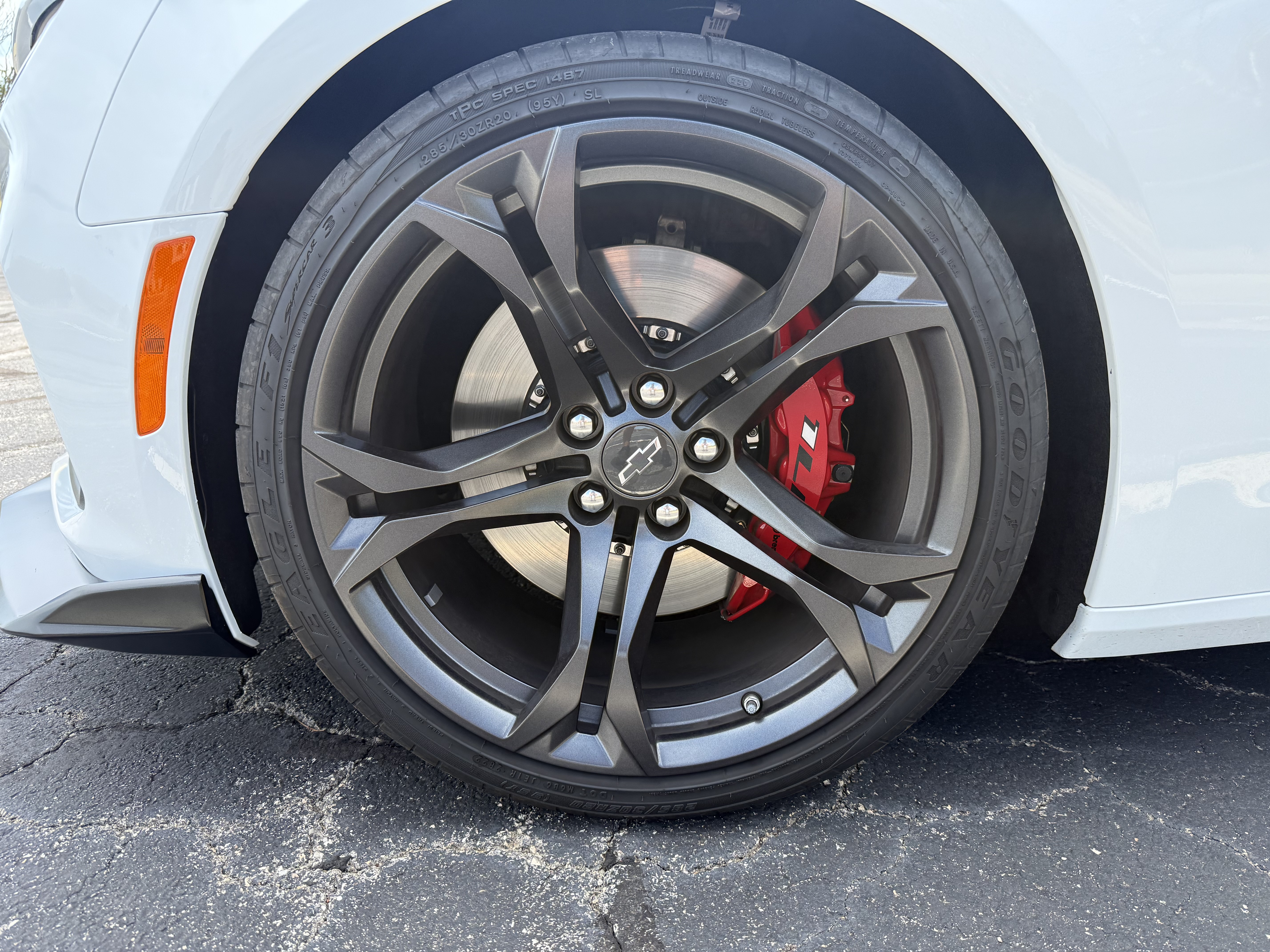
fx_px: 881
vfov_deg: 56.8
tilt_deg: -16.5
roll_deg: +2.1
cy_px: 476
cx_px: 635
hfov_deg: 71.6
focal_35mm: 24
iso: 100
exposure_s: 1/1139
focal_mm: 6.76
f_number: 1.78
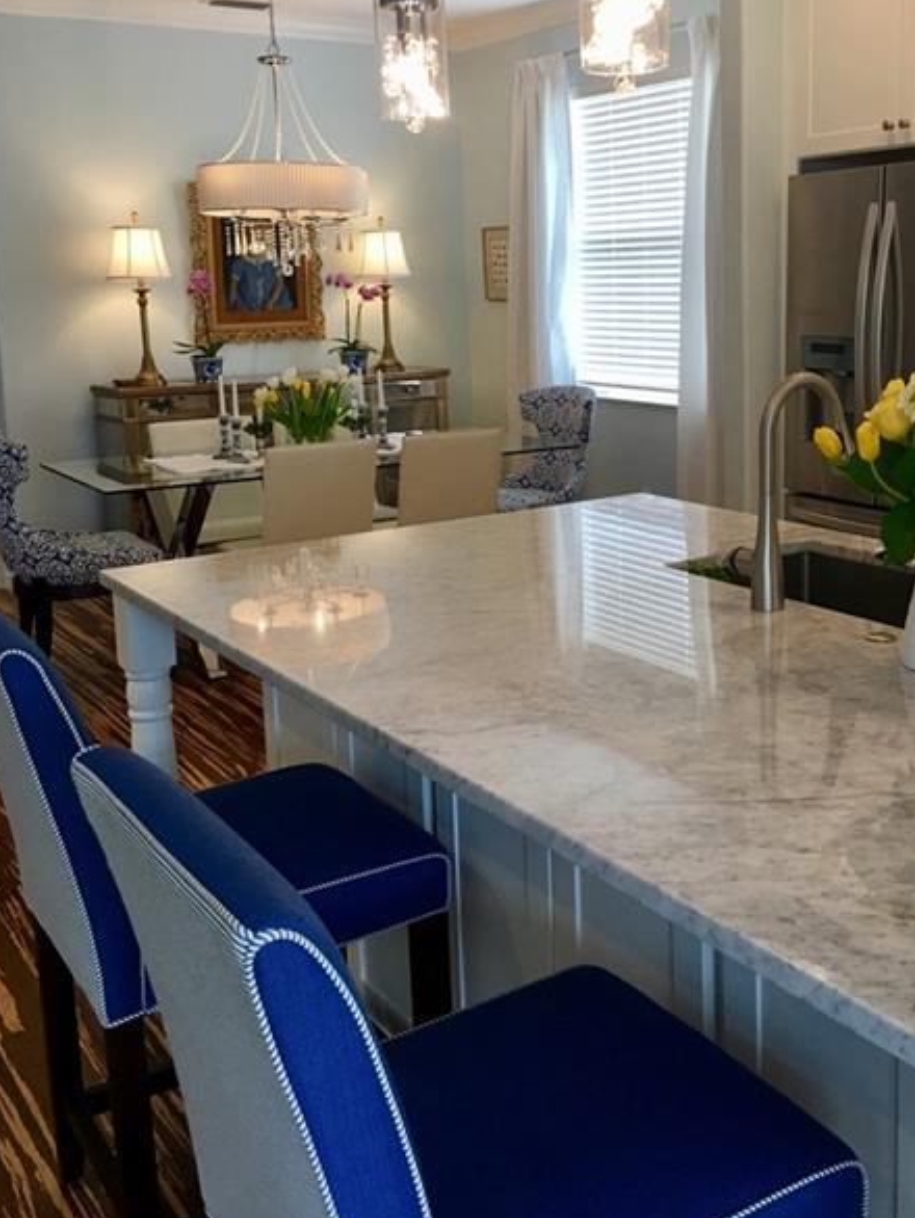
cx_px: 572
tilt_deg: -9.1
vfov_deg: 48.8
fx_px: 1338
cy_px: 515
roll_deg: +2.2
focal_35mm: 38
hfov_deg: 37.5
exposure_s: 1/30
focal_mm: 4.15
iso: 25
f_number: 2.2
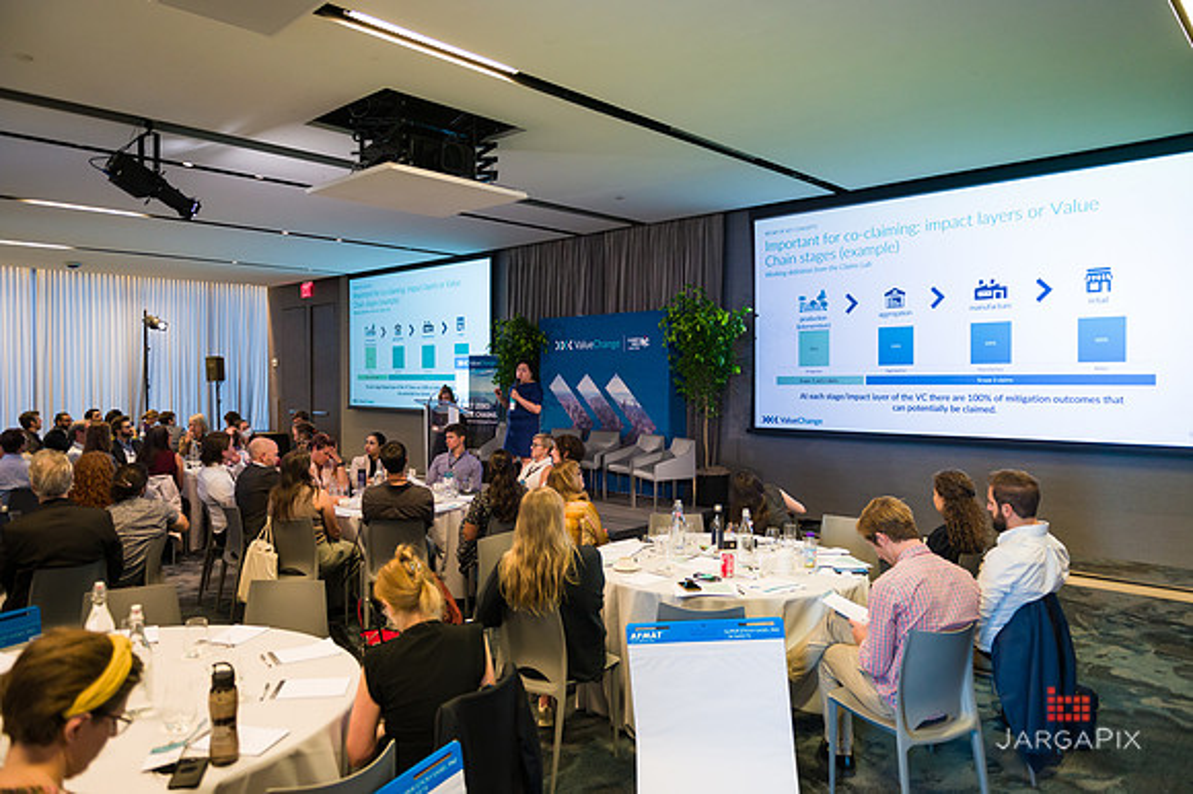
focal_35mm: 24
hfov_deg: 73.7
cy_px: 397
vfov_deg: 53.0
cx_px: 597
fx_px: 797
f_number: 3.2
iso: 1600
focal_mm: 24
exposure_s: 1/200
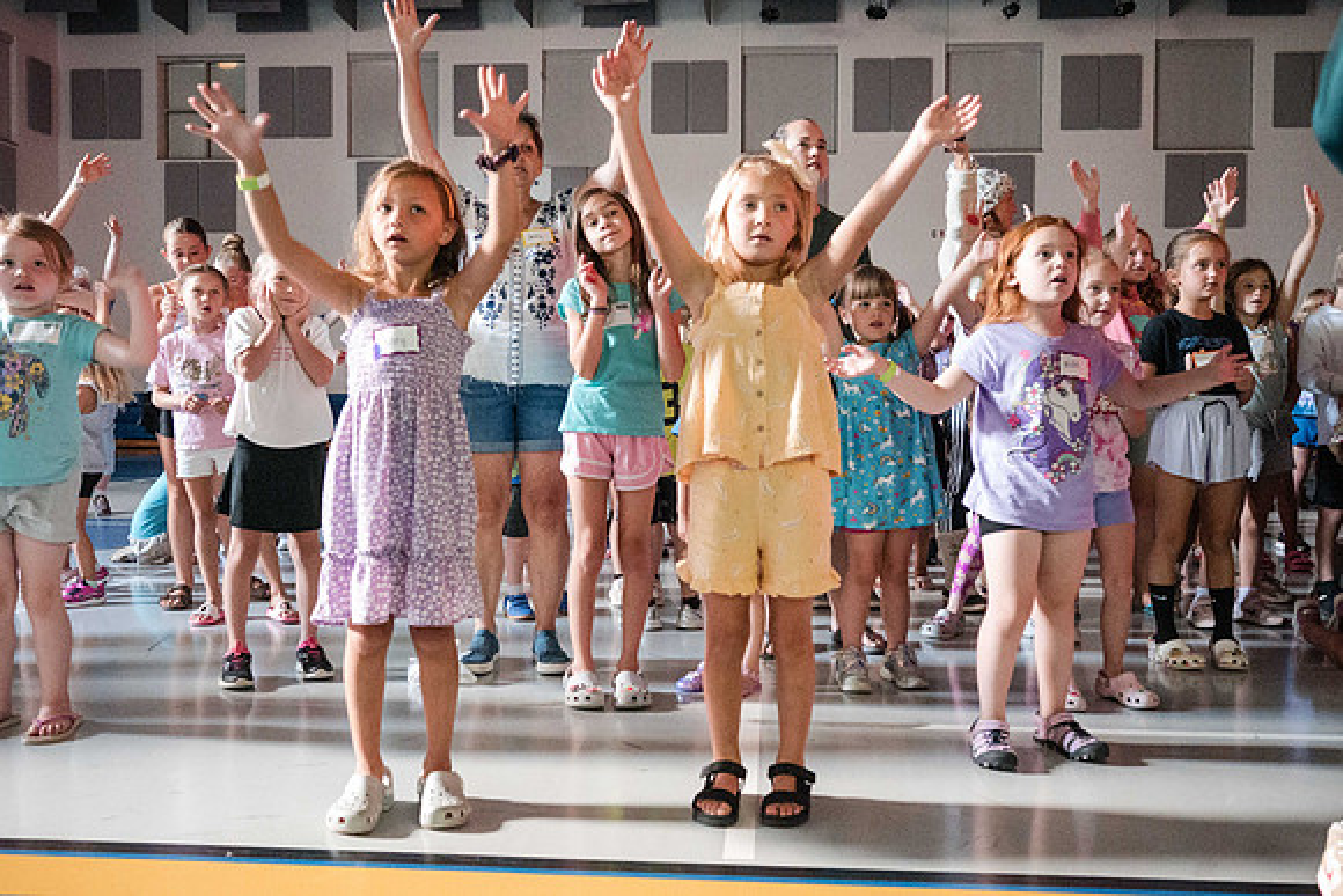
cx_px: 669
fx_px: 1201
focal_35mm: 32
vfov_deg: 40.9
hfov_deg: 58.4
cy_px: 445
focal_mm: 30
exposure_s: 1/60
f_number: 4
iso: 25600
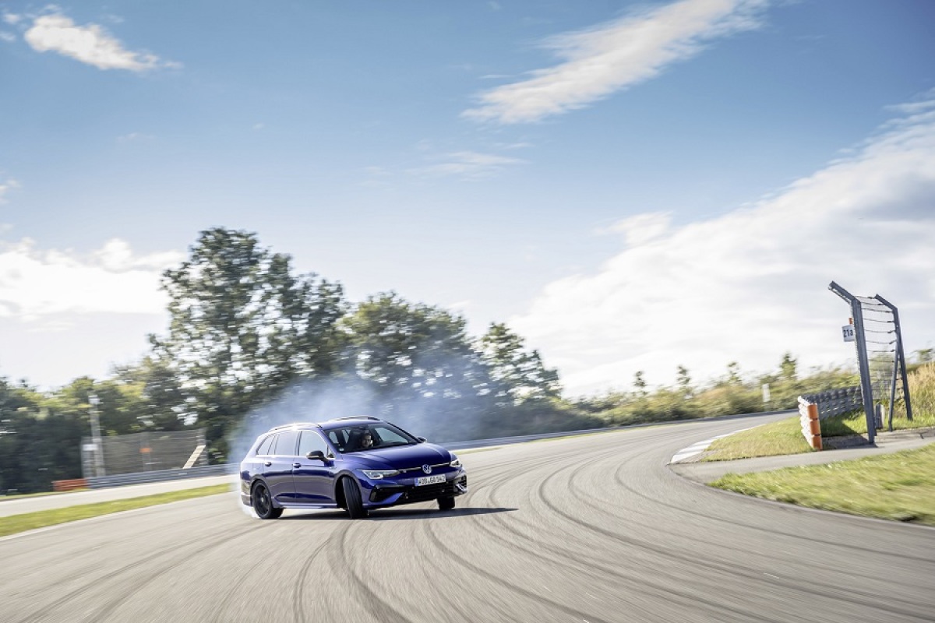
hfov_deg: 27.0
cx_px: 468
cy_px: 312
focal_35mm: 75
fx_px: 1948
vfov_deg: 18.2
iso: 100
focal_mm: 75
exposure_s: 1/60
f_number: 6.3
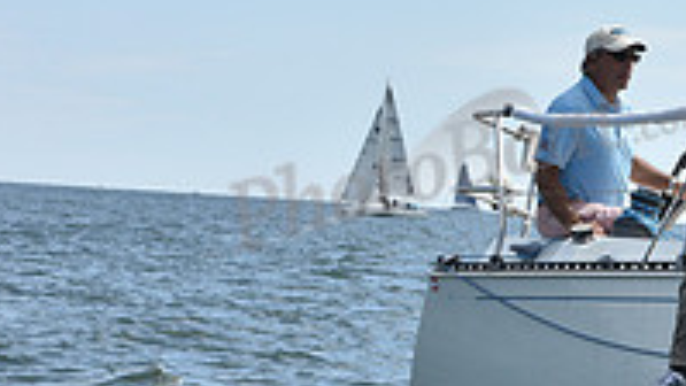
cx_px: 896
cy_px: 291
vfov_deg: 5.7
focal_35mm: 214
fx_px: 3893
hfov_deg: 9.9
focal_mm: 70
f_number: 8
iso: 320
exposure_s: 1/1000
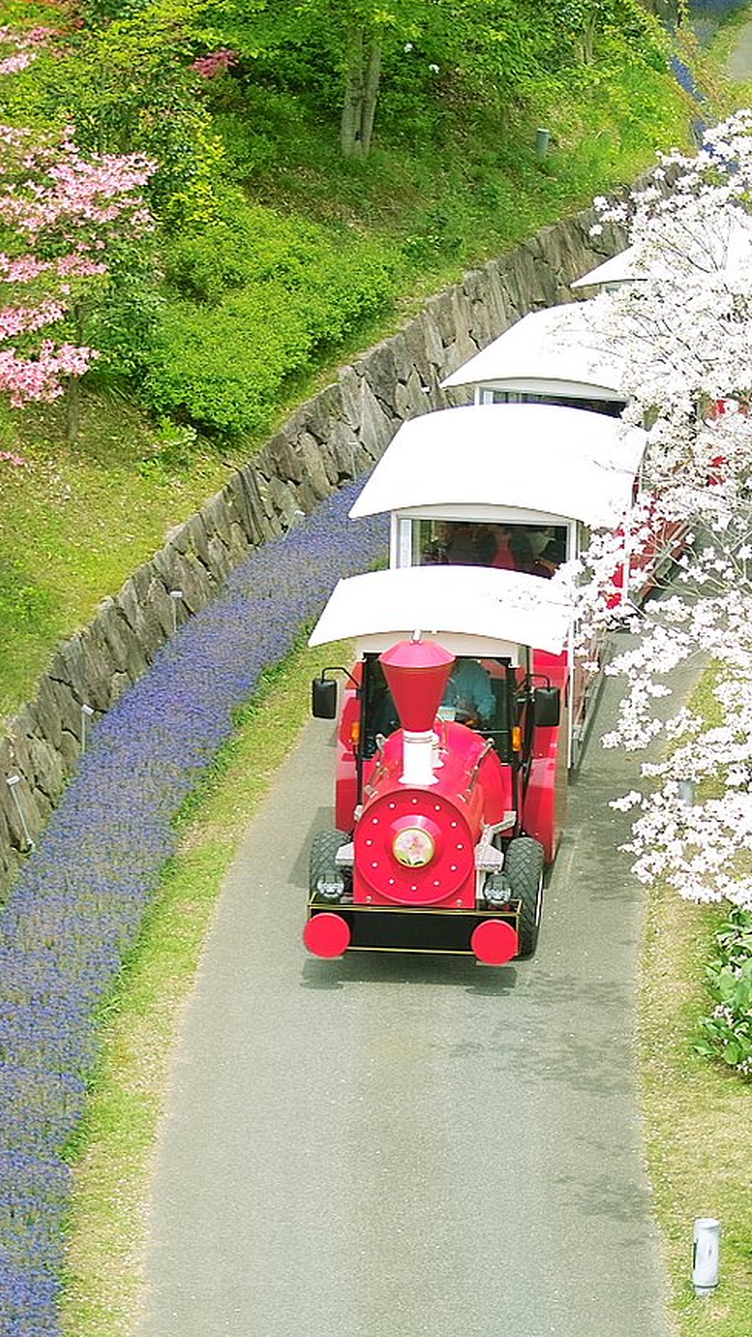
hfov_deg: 10.5
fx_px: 4075
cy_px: 757
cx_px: 435
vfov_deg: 18.6
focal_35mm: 115
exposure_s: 1/250
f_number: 7.1
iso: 100
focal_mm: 55
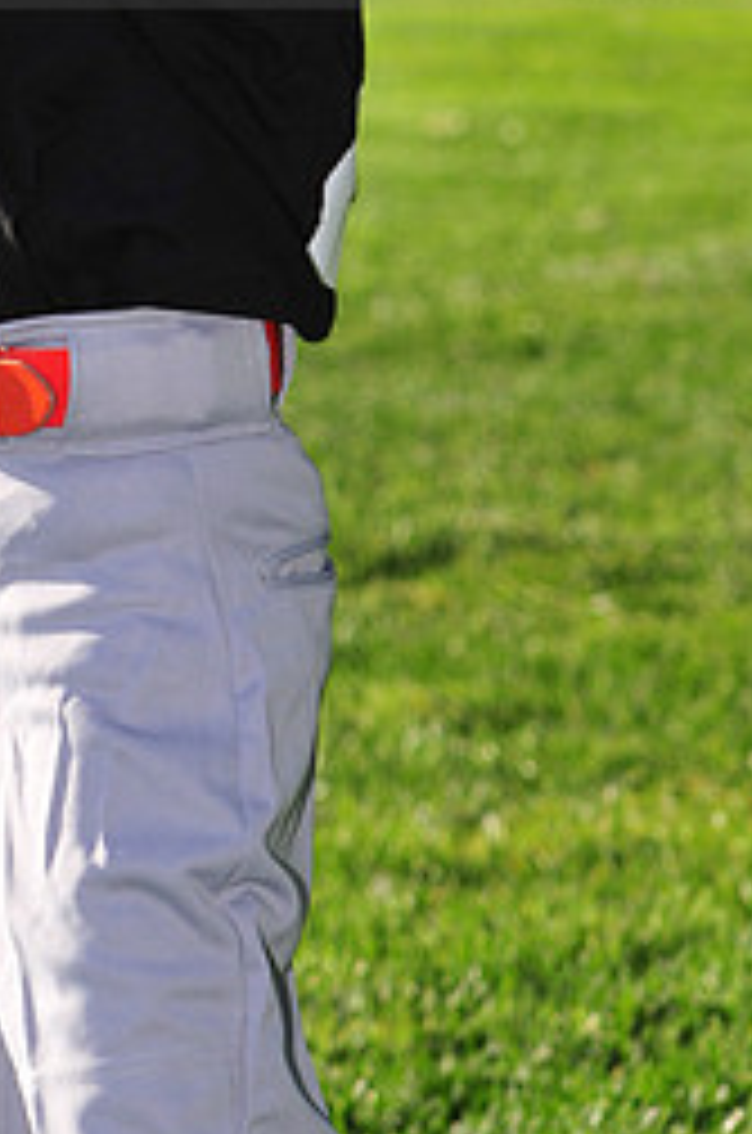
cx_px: -20
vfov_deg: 8.5
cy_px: -130
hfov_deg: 5.6
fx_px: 7614
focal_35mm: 242
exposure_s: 1/800
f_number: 4.5
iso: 200
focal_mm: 70
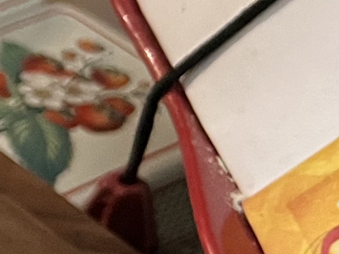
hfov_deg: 9.9
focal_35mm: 156
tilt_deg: -40.0
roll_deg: +2.8
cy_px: 120
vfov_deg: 9.5
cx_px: -641
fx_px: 1528
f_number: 1.5
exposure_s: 1/60
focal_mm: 5.7
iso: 400
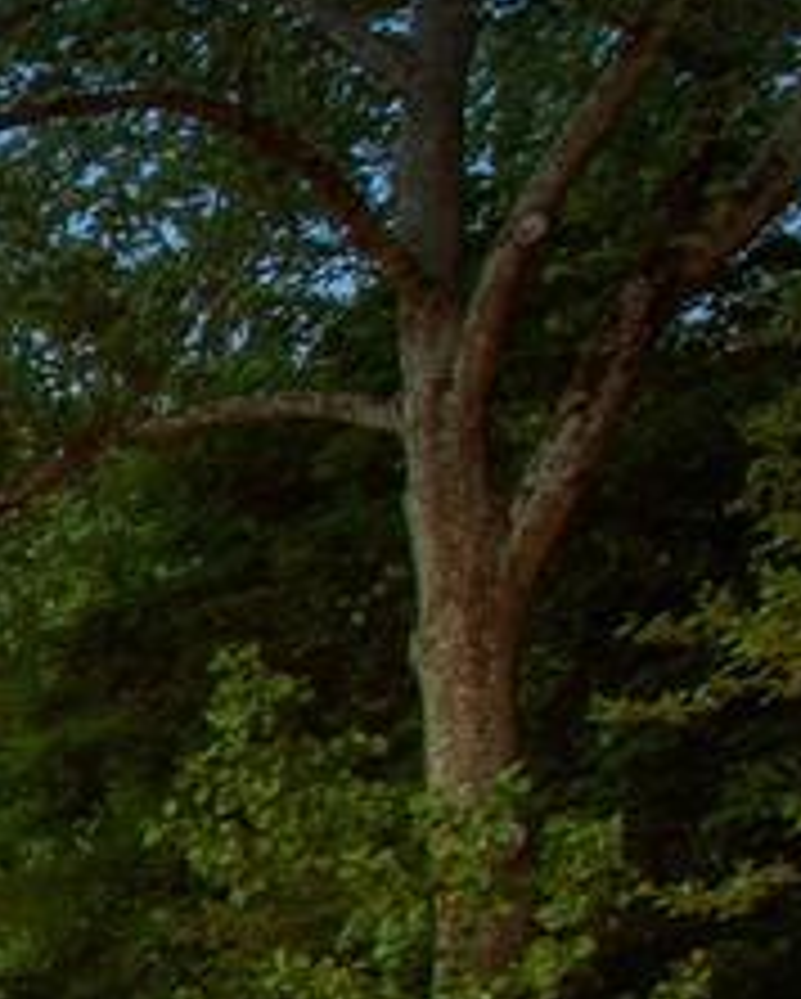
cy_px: 2243
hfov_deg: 6.5
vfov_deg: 11.3
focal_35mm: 147
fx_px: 4350
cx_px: -3033
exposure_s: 15
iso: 250
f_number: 13
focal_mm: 17
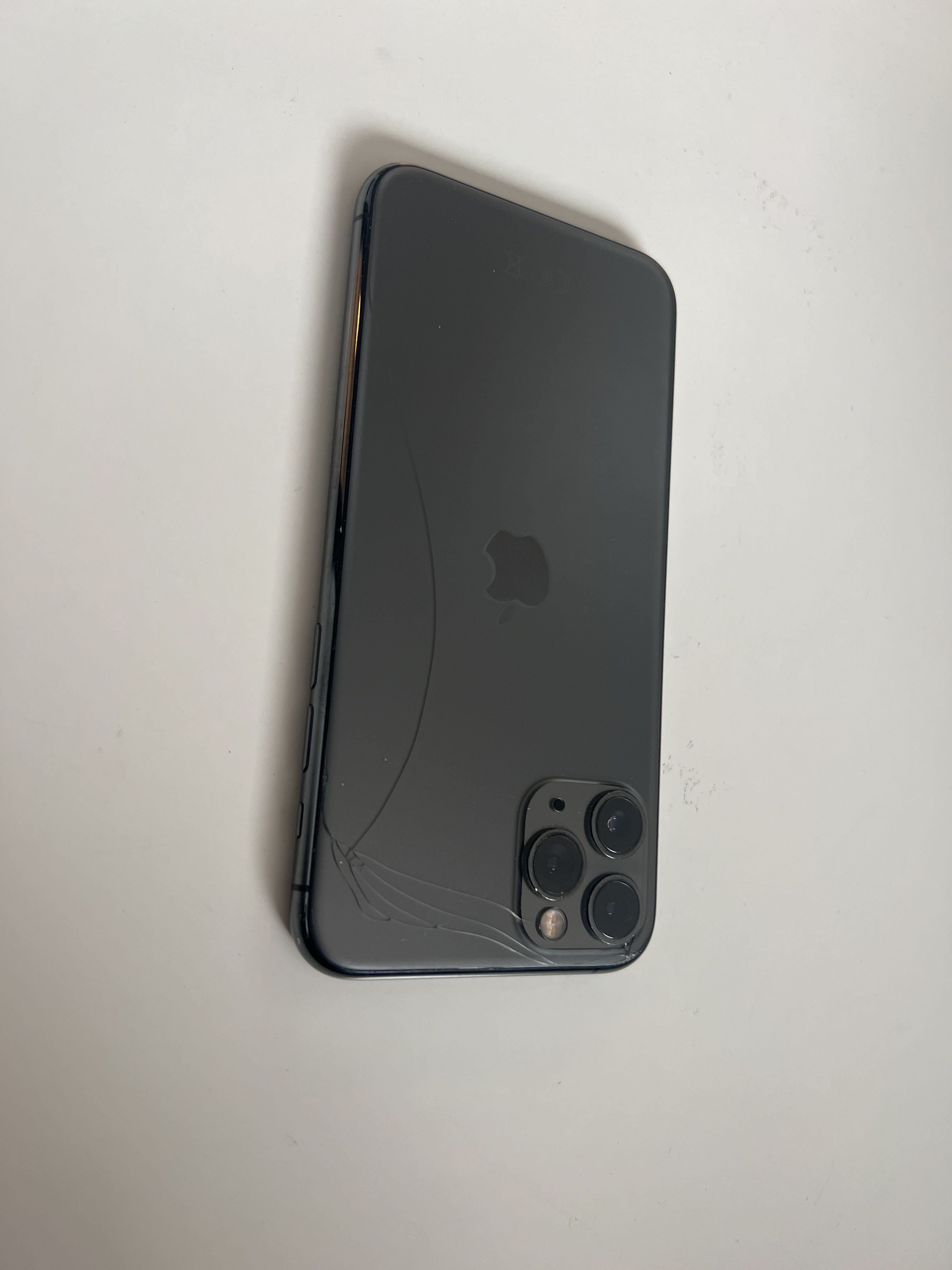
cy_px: 635
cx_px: 476
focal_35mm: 26
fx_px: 953
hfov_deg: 53.1
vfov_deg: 67.3
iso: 125
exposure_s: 1/121
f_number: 1.5
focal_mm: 5.7
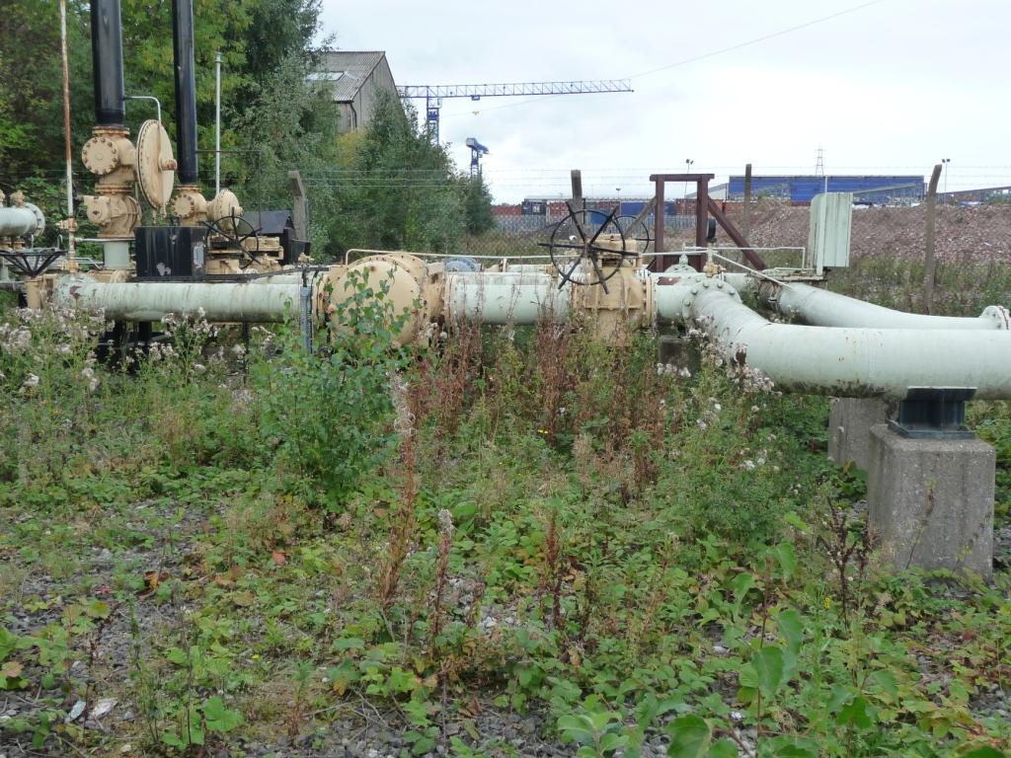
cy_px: 379
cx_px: 506
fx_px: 1168
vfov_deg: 36.0
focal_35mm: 40
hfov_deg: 46.8
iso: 160
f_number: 3.9
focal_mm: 6.7
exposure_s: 1/125
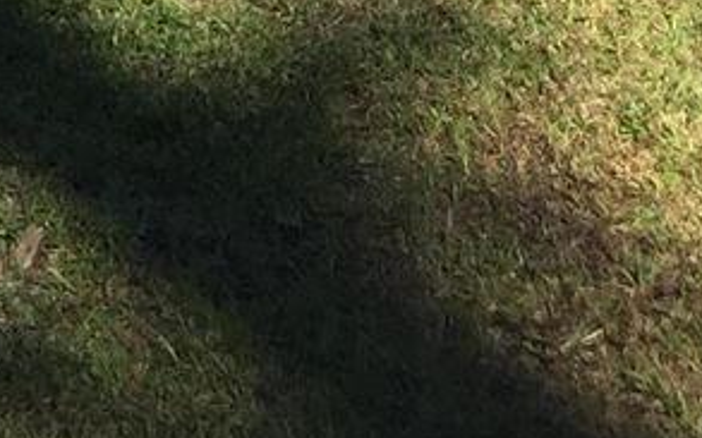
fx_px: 3080
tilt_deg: +1.7
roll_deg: -1.8
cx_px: -307
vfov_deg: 6.6
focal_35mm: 161
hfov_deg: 12.4
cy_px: -1273
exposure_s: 1/1163
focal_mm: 4.15
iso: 32
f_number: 2.2
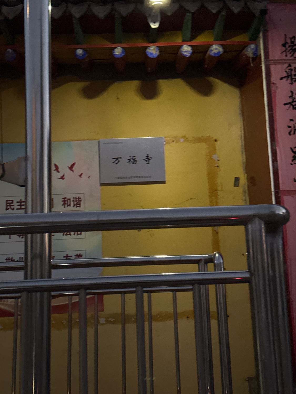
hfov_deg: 30.3
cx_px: 148
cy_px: 197
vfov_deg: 39.7
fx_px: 547
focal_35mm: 48
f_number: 1.78
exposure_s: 1/16
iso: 640
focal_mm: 6.86
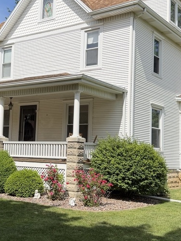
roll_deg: -1.9
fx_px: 362
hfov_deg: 28.0
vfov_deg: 36.8
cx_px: 68
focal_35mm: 52
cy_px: 118
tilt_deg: +5.8
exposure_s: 1/4167
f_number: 1.78
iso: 100
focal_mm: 6.76
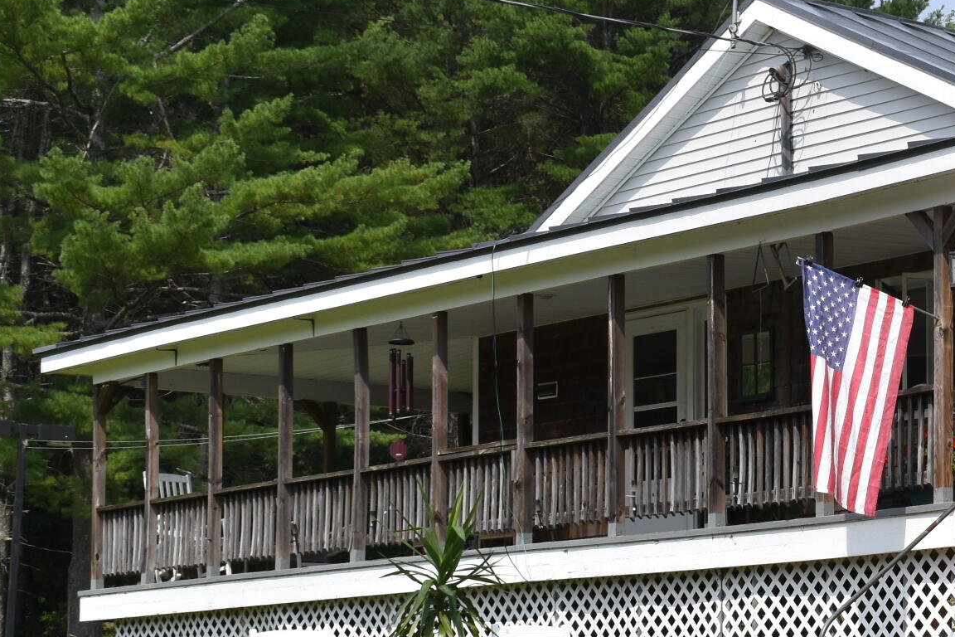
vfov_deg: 12.0
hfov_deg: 17.5
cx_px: 1027
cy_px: 525
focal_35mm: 113
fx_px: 3005
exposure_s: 1/400
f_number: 10
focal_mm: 29
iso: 200
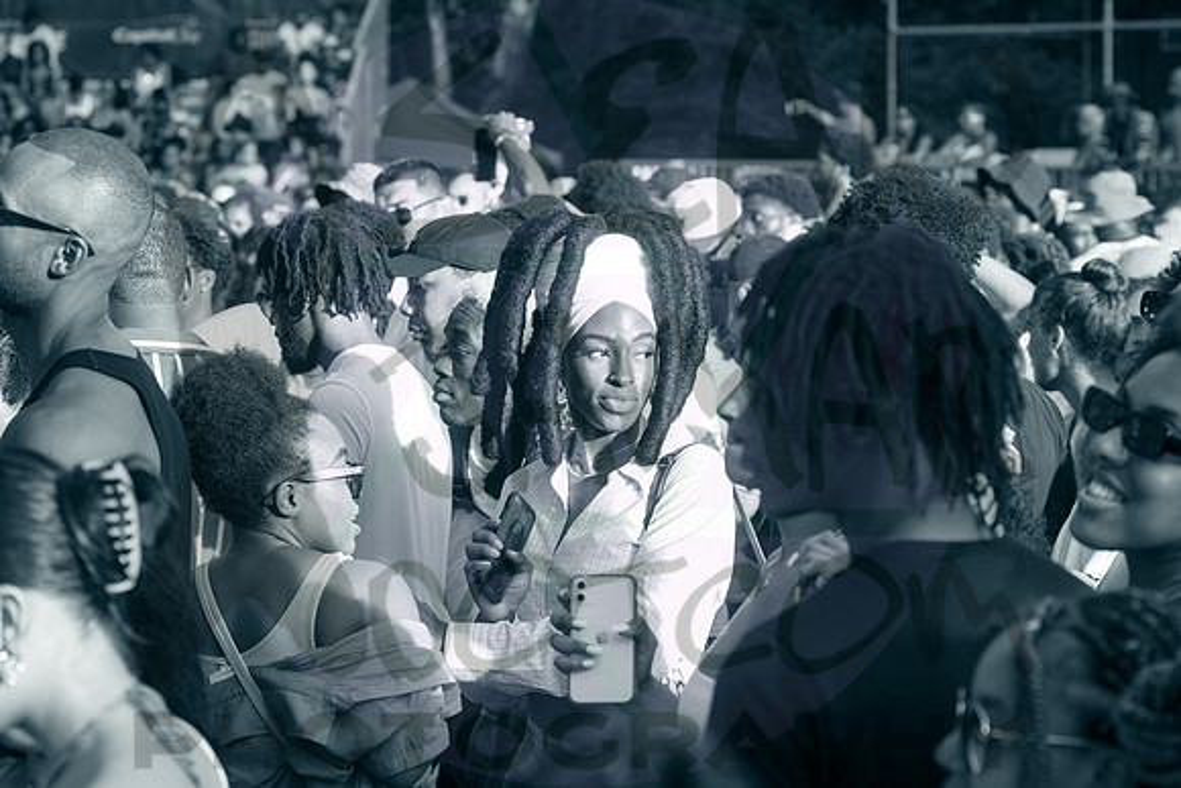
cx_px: 605
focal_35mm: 123
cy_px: 377
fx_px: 4040
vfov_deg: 11.1
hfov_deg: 16.6
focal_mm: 80
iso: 320
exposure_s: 1/320
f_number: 4
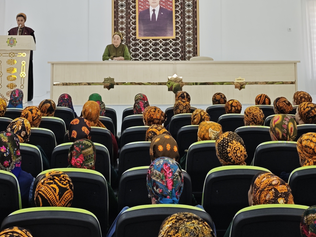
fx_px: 529
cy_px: 16
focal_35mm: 58
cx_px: 156
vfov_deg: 24.4
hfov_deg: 33.2
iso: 50
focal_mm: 6.55
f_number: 1.62
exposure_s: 1/100
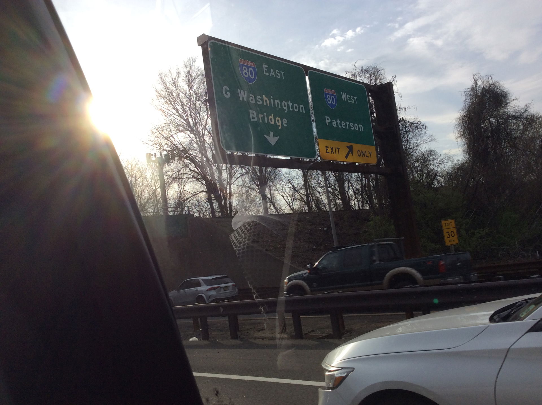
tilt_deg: +7.7
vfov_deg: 44.1
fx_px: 500
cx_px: 271
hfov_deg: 56.9
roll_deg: +9.5
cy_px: 202
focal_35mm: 32
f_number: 2.4
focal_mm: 3.3
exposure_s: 1/223
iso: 32
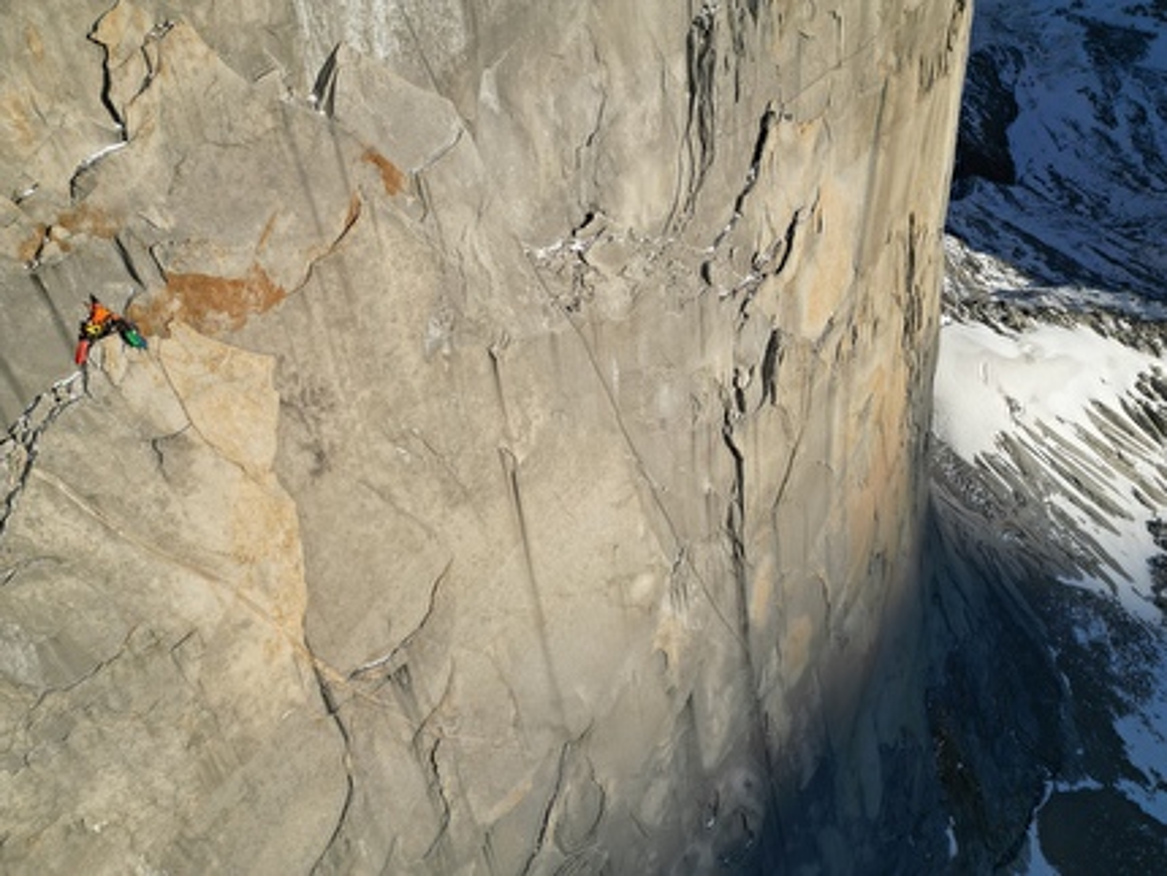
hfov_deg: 71.6
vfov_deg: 56.9
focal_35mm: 24
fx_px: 810
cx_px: 584
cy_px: 438
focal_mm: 6.72
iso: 100
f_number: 1.7
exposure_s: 1/2500
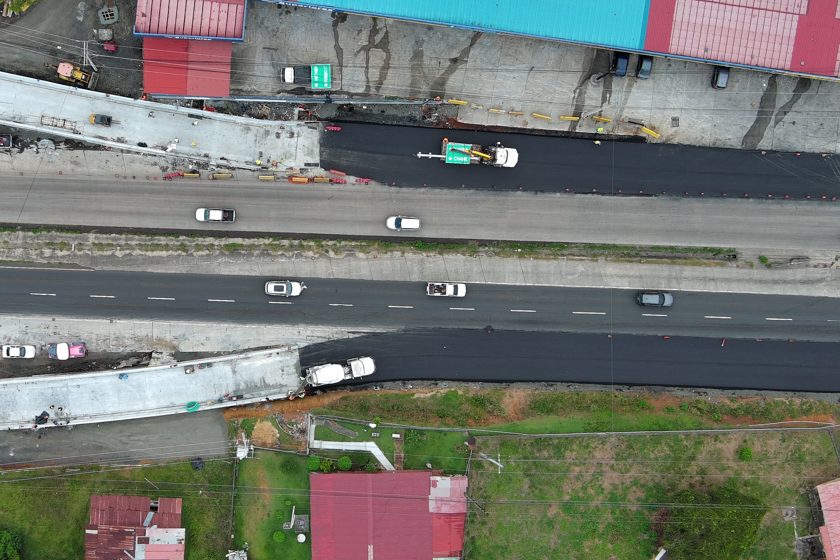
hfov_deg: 36.2
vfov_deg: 25.1
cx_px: 238
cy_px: 262
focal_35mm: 54
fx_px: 1260
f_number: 2.8
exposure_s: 1/157
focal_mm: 10.57
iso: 100
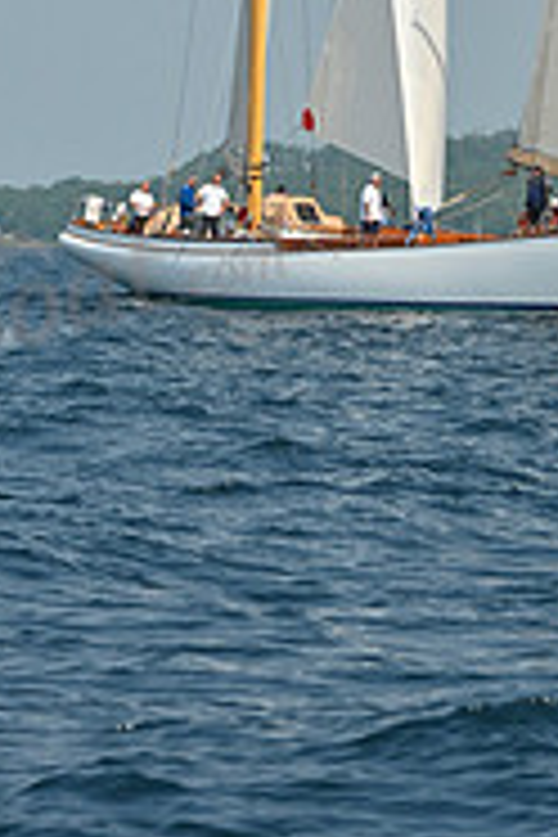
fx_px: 8718
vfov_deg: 5.4
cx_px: 520
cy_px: -428
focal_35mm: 375
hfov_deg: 3.7
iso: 320
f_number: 11
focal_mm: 120
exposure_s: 1/1000
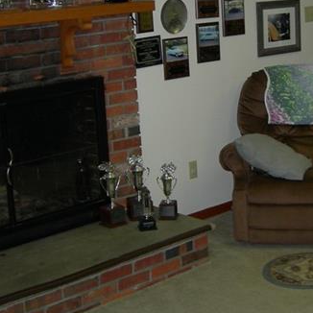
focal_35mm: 78
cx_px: 229
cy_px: 40
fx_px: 798
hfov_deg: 22.0
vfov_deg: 21.8
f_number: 2.7
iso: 116
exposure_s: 1/60.1
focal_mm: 7.5
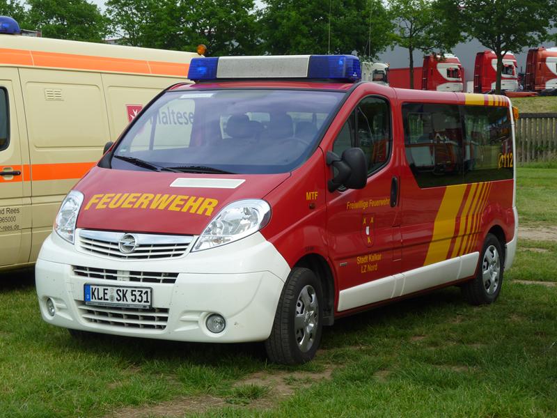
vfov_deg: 19.4
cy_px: 209
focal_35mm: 76
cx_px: 278
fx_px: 1223
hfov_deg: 25.7
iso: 80
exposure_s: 1/200
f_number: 4.9
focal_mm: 13.6
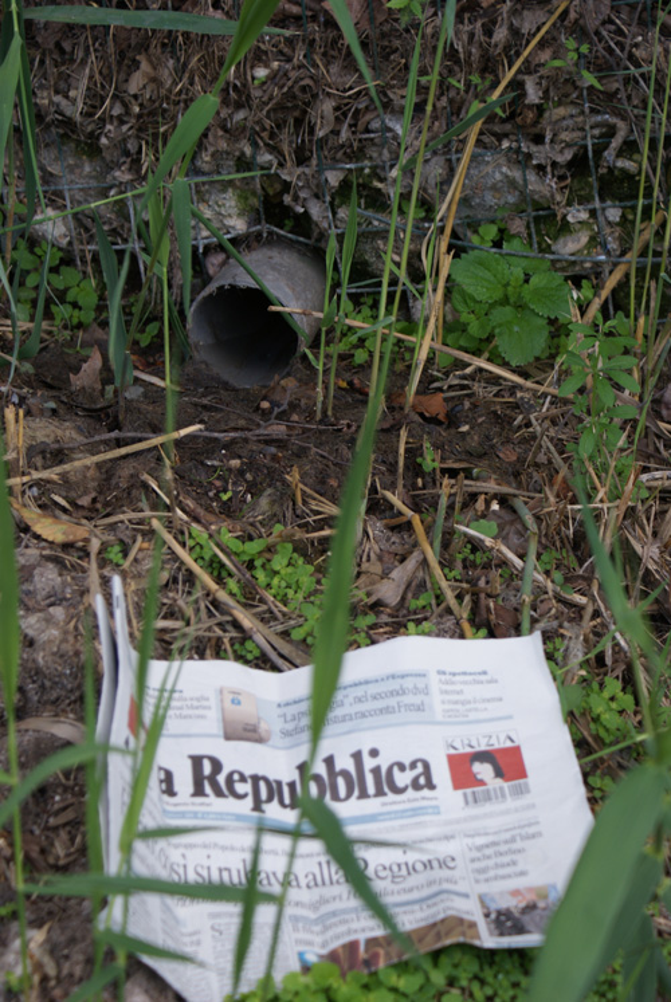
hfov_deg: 15.2
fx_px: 2509
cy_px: 501
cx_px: 336
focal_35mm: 90
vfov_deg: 22.6
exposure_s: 1/100
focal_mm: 60
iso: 125
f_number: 5.6
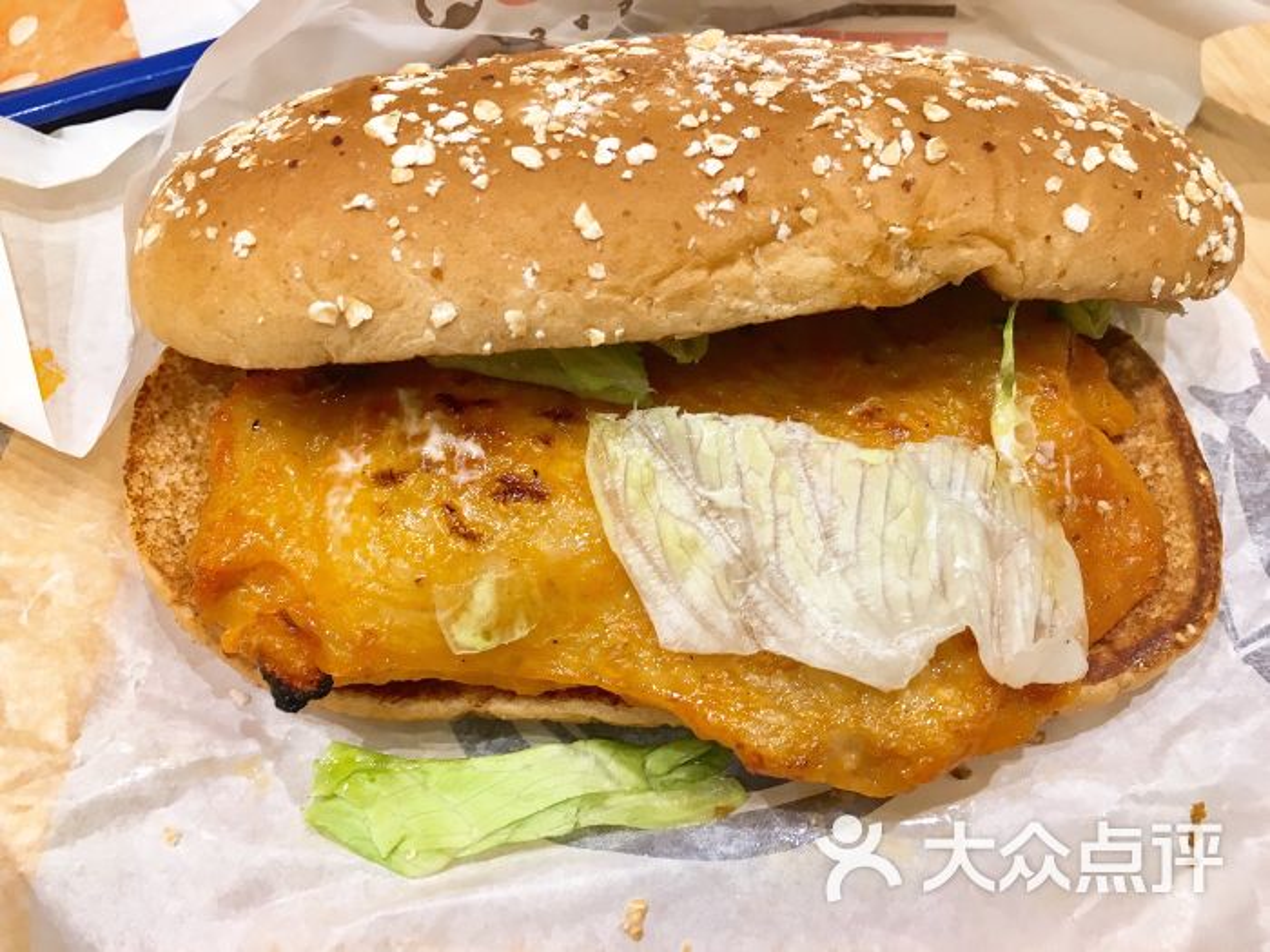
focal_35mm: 29
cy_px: 476
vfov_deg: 48.2
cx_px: 635
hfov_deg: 61.7
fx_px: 1064
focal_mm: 4.15
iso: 64
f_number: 2.2
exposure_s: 1/33
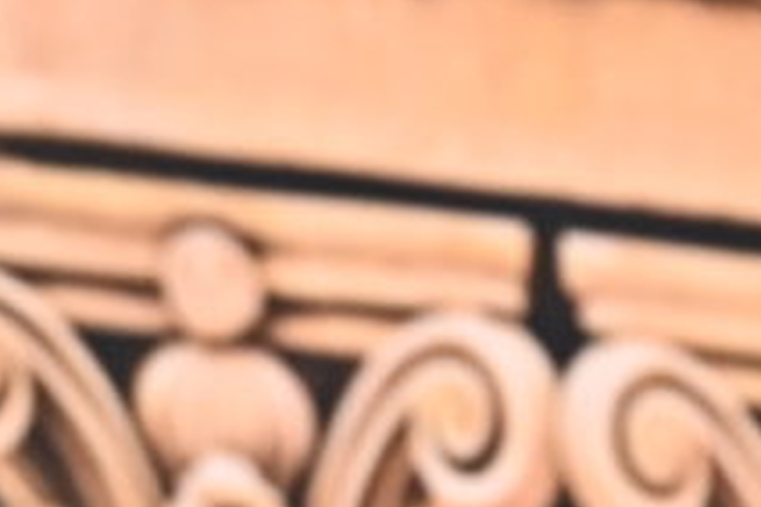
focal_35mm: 1249
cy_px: 430
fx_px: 26400
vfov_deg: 1.1
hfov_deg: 1.6
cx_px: 2144
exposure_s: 1/160
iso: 2500
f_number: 6.3
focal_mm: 190
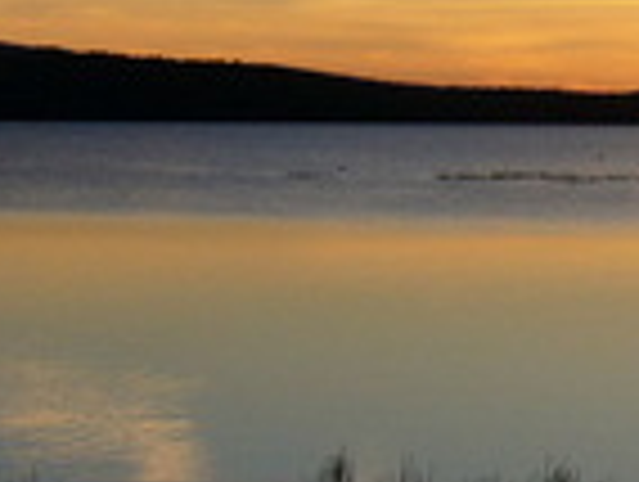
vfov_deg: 8.8
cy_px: 101
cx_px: 981
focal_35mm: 169
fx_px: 3125
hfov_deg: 11.2
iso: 80
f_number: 3
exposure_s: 1/500
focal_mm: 7.9
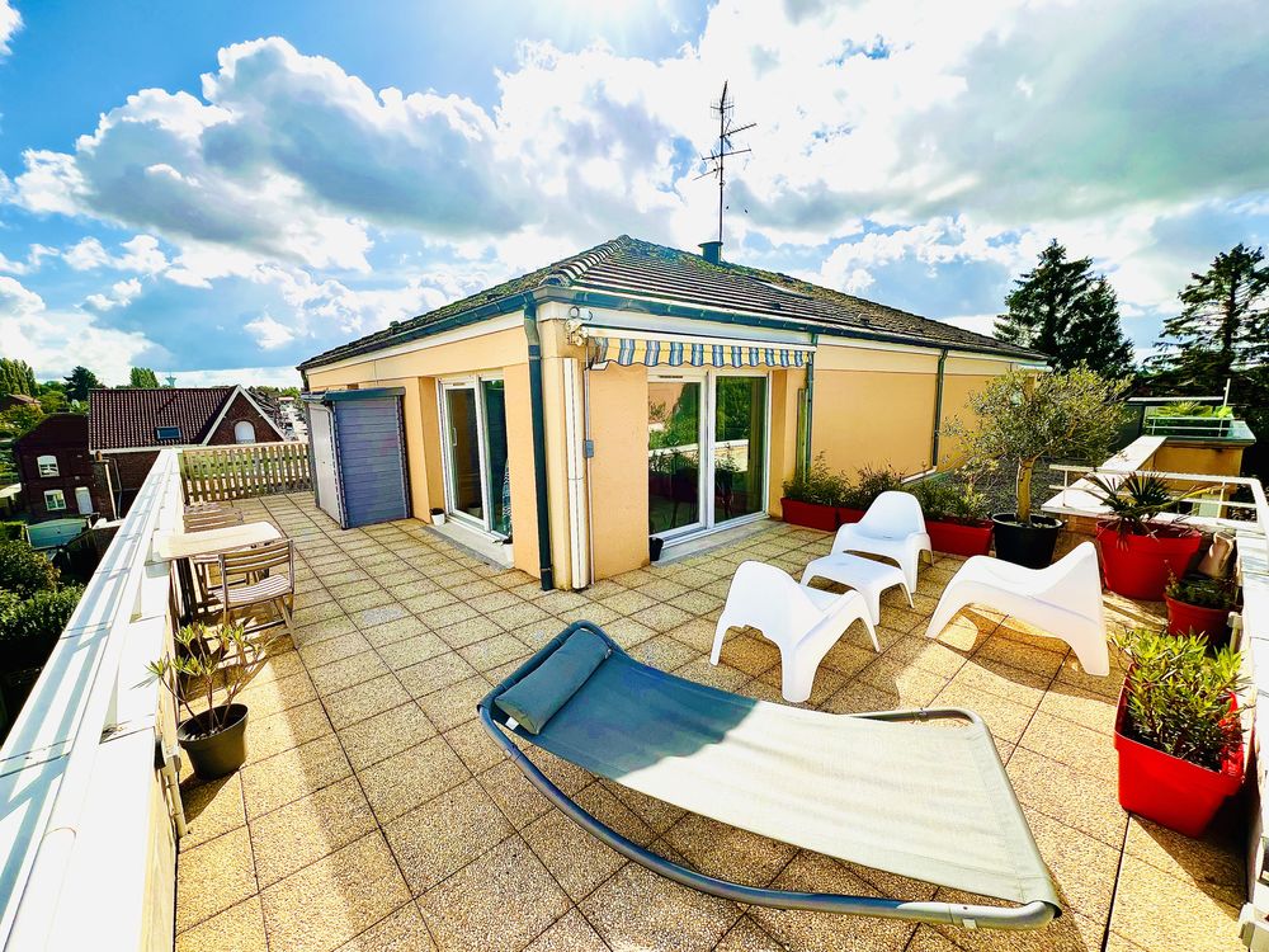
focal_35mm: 13
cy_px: 476
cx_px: 634
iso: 32
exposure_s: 1/1143
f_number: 1.8
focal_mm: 1.57
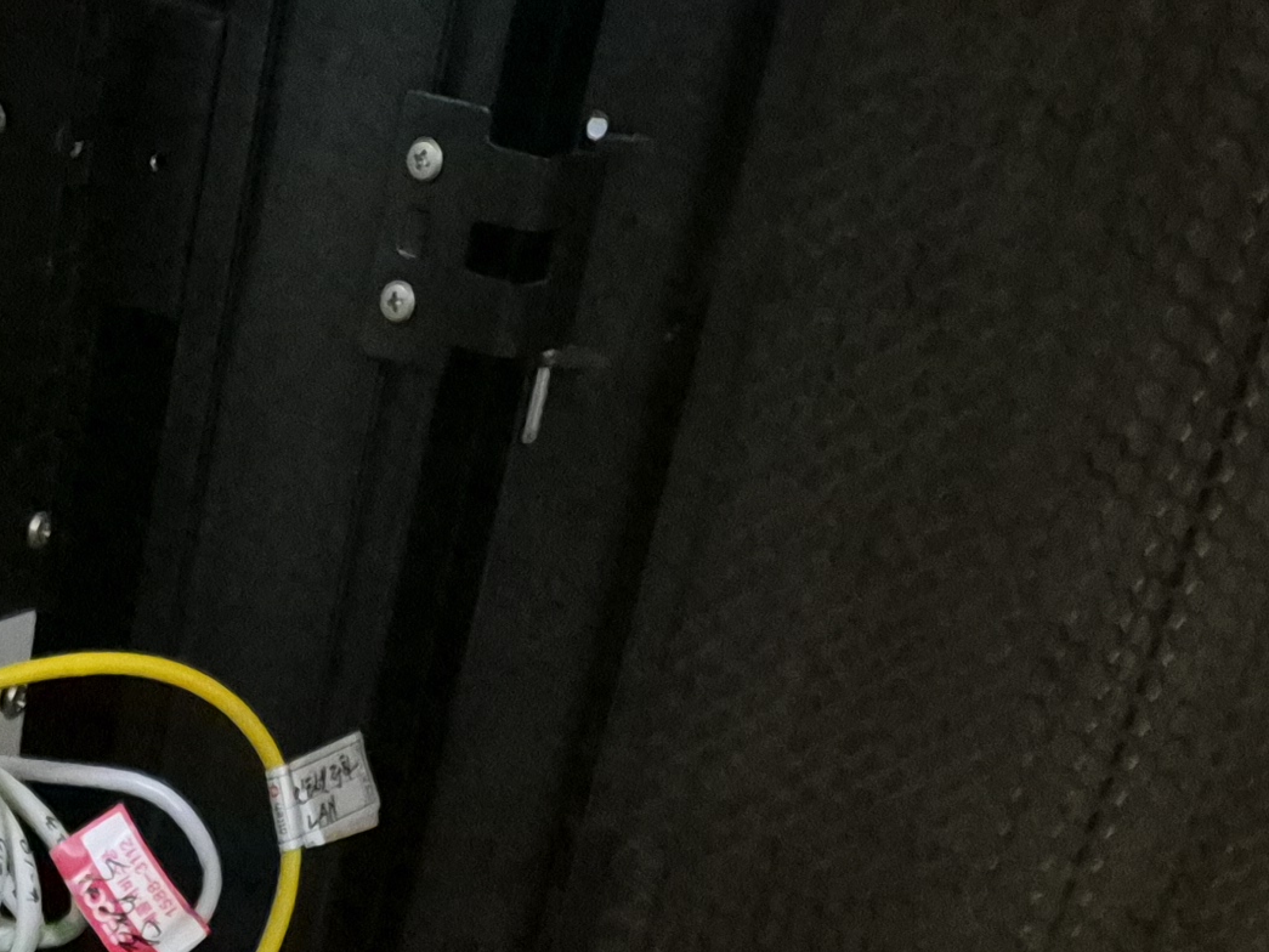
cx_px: -70
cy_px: 1780
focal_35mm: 88
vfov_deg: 14.5
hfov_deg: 21.3
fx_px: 3226
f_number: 1.8
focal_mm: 5.4
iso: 2500
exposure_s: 1/120
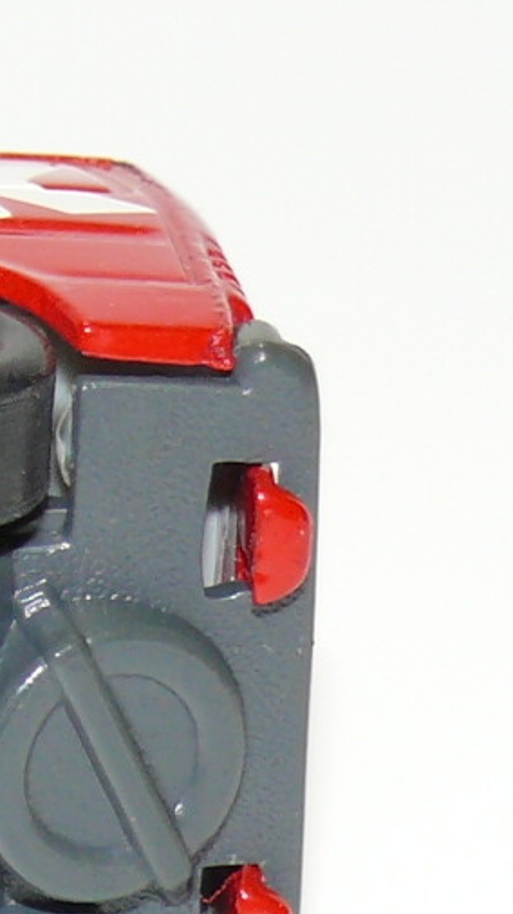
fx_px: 7267
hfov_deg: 4.0
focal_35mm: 300
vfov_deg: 7.2
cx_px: -645
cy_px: 571
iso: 100
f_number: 4
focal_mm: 12.3
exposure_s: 1/30
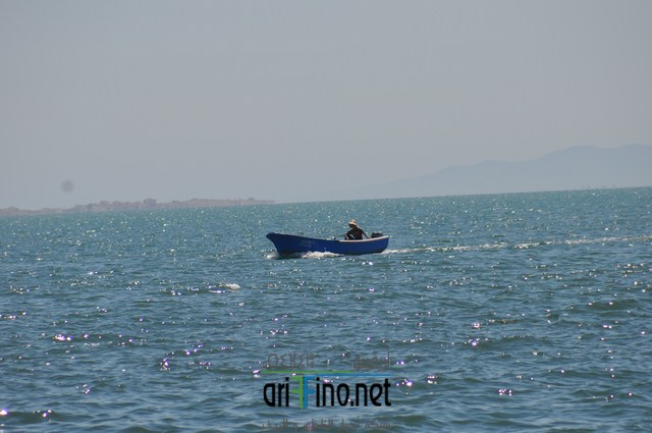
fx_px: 5426
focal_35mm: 300
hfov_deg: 6.9
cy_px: 216
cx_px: 326
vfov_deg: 4.6
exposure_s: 1/2000
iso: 280
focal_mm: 200
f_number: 5.6
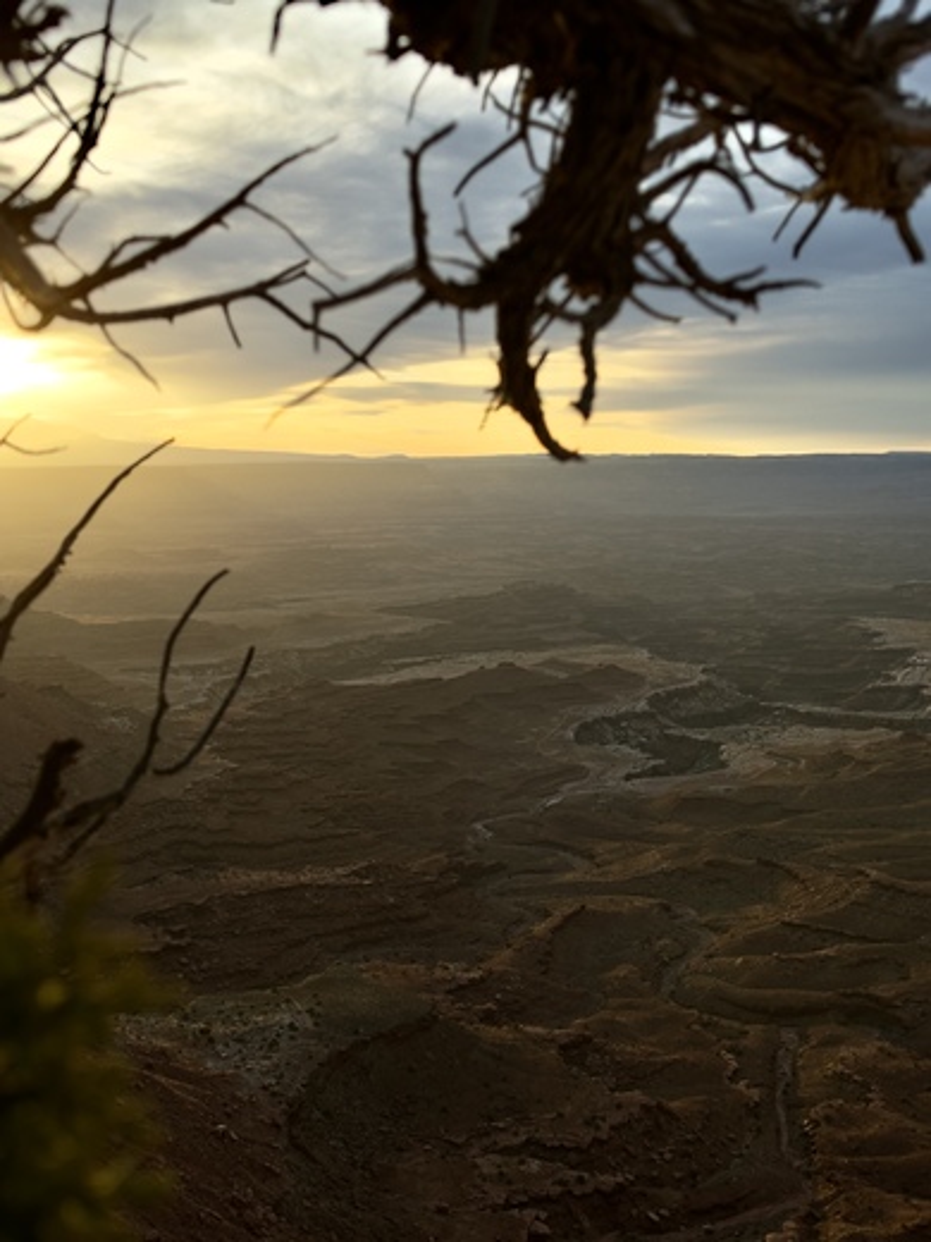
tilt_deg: -5.0
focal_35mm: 48
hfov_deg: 30.3
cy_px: 621
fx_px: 1721
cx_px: 466
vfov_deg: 39.7
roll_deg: +0.3
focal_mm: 6.86
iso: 64
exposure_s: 1/779
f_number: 1.78
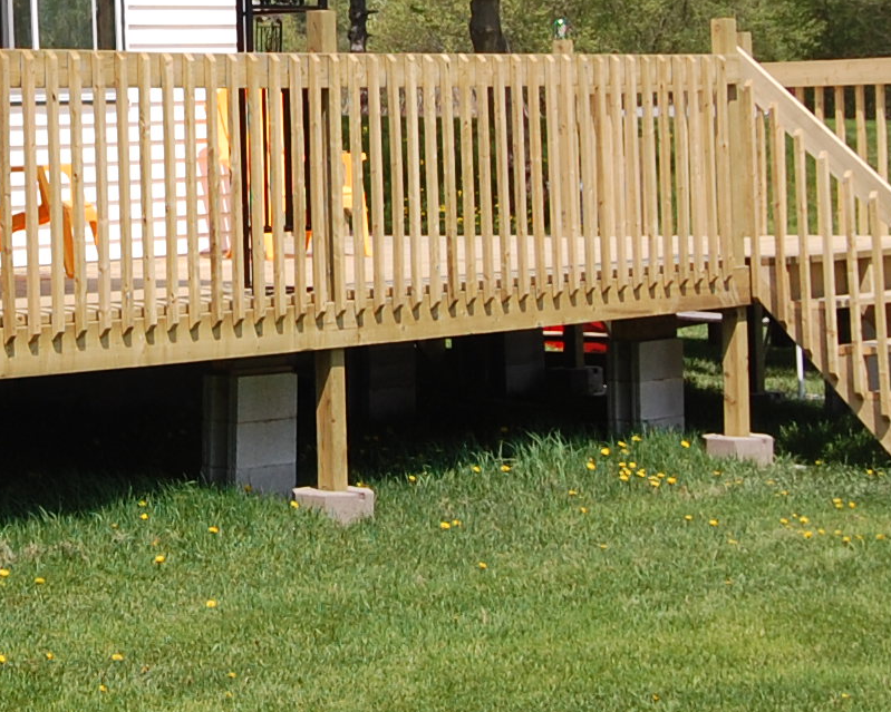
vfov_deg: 12.6
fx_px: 3211
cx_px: 48
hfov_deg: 15.6
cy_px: 49
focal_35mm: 122
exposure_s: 1/320
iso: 200
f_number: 9
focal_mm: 23
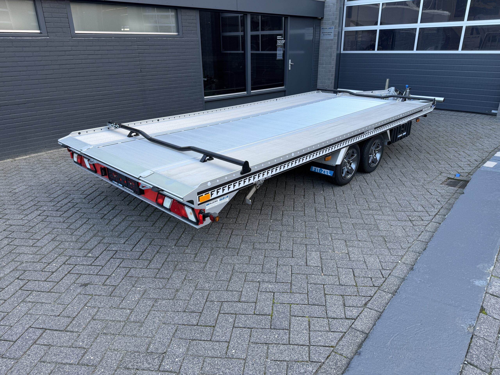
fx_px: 347
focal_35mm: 24
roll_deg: +0.7
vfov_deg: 56.8
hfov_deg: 71.6
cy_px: 188
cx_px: 250
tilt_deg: -21.5
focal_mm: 6.76
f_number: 1.78
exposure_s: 1/242
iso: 64
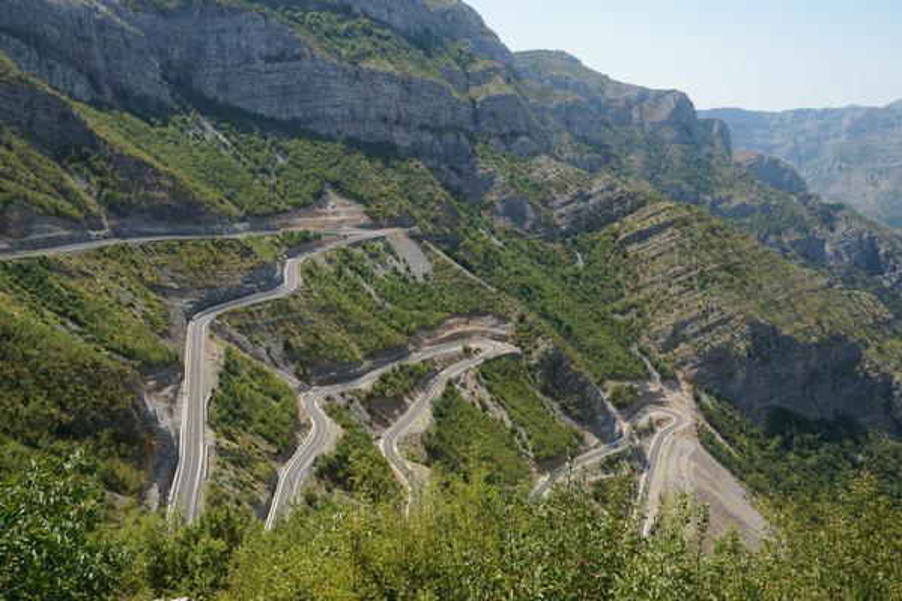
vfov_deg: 47.9
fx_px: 676
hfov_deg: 67.4
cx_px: 451
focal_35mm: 27
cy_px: 300
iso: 100
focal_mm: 18
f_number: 11
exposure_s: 1/100
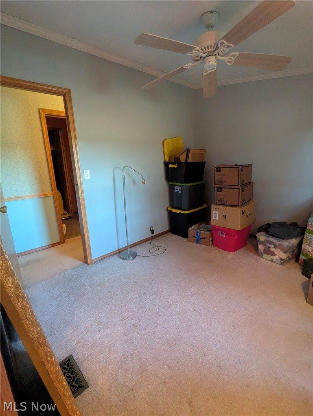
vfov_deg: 94.4
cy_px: 208
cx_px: 156
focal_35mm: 16
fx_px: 192
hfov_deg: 78.3
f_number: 2.2
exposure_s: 1/30
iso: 417
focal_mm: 2.35
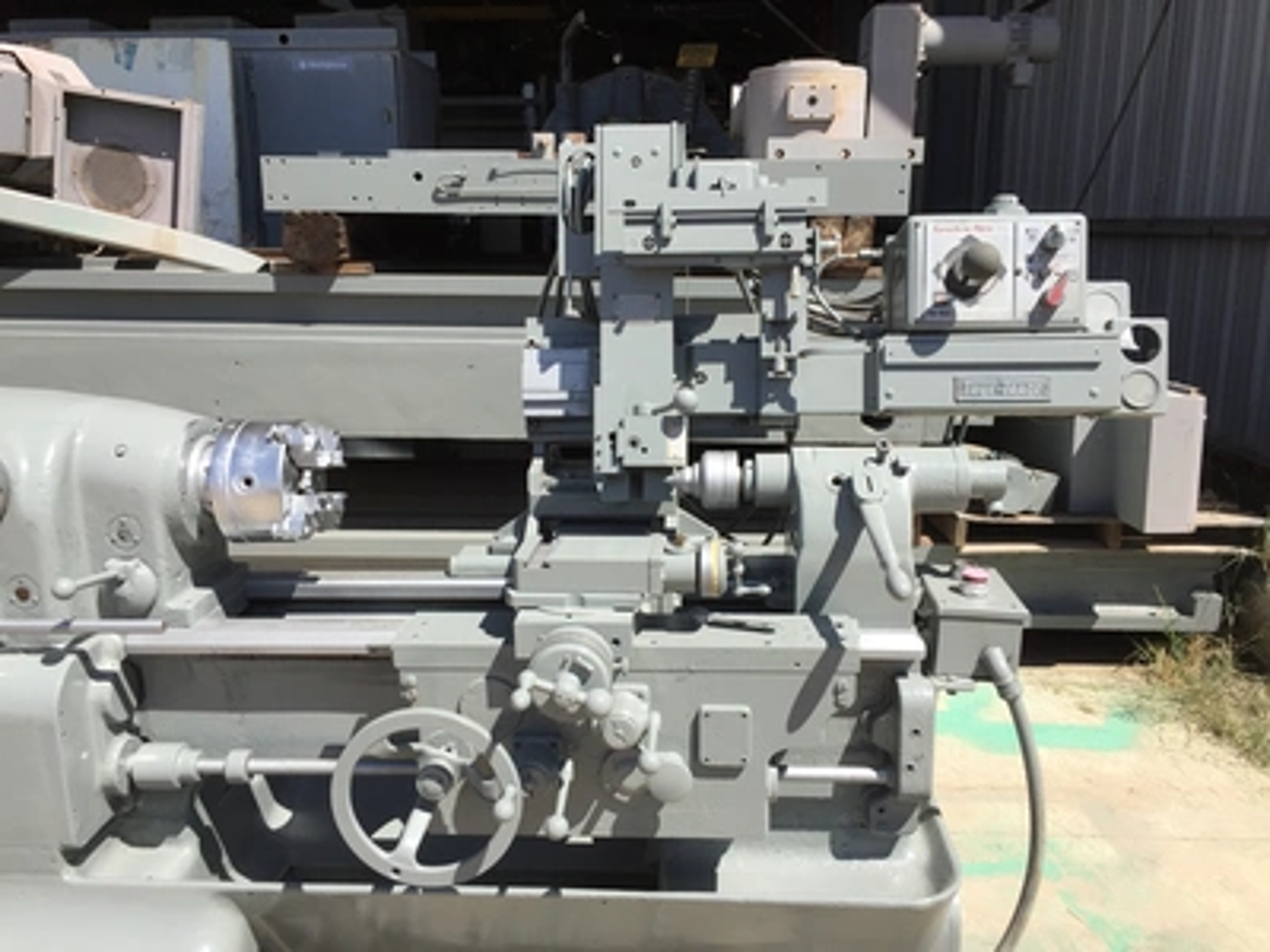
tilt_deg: -13.7
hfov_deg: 61.7
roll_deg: -0.2
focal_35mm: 29
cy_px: 476
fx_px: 1064
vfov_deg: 48.2
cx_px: 635
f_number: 2.2
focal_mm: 4.15
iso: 32
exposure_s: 1/2198
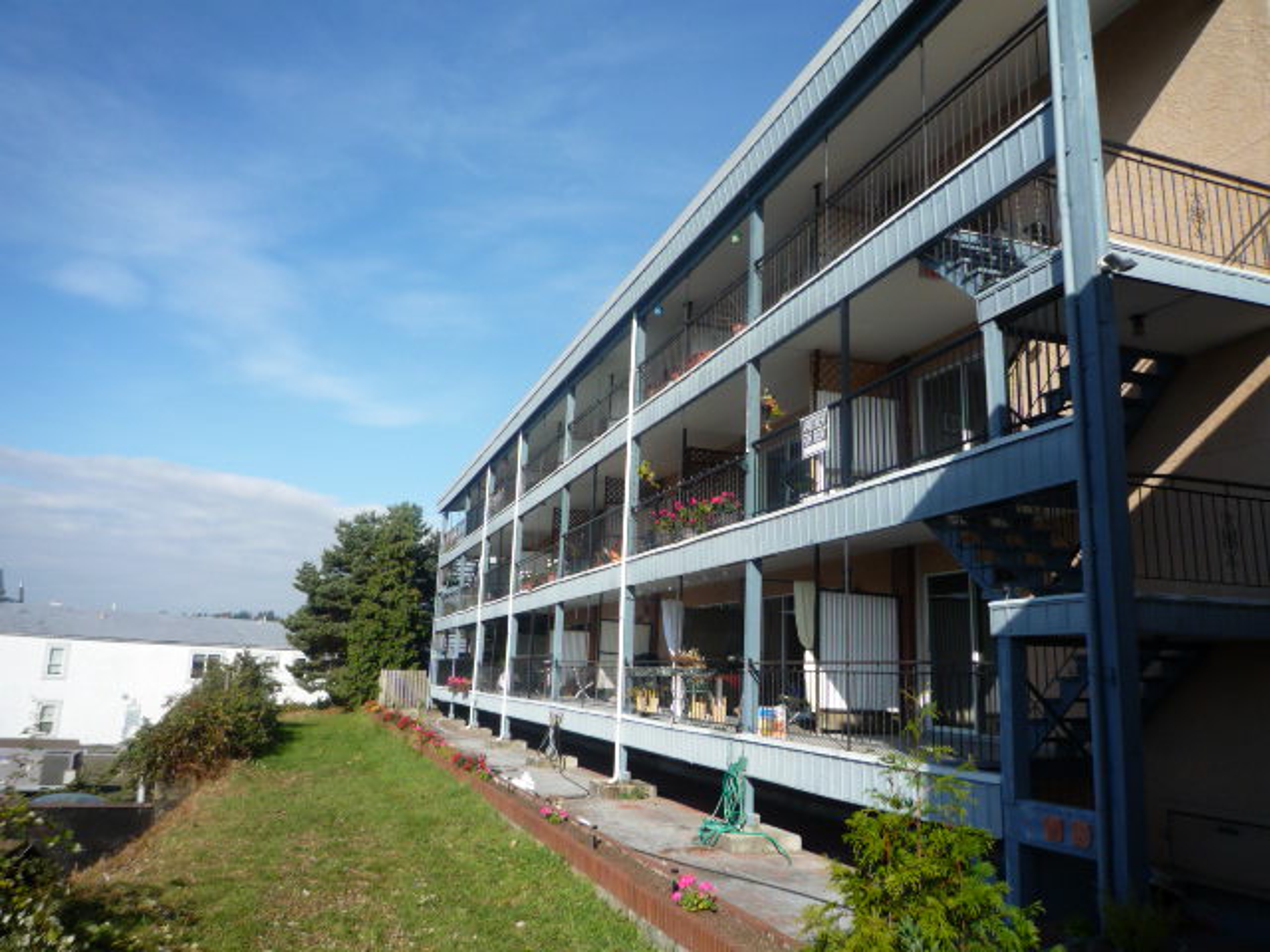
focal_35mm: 25
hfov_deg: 69.4
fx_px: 917
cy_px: 476
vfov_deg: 54.9
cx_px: 635
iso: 100
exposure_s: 1/800
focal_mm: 4.4
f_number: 4
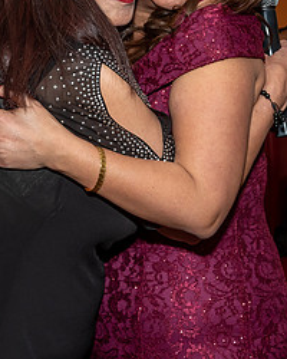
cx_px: 153
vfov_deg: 16.0
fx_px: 1274
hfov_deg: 12.9
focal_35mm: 120
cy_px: 138
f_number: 6.3
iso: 500
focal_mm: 26
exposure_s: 1/250
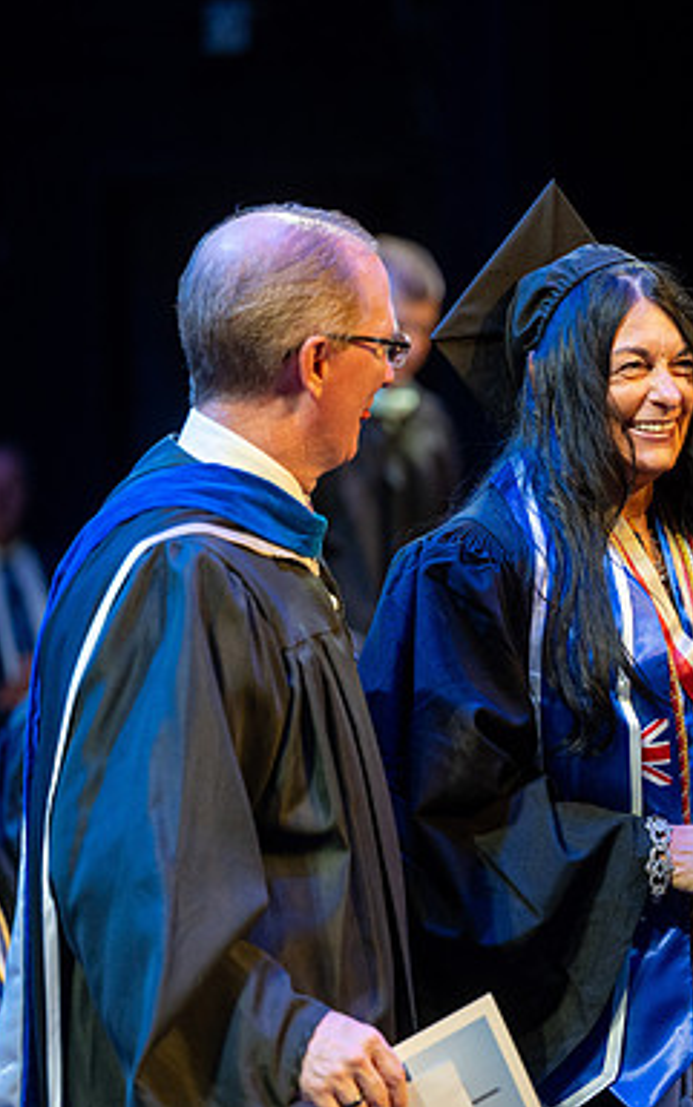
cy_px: 554
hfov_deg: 6.8
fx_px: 5795
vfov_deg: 10.9
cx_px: 756
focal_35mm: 192
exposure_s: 1/160
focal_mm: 125
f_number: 2.8
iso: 1000
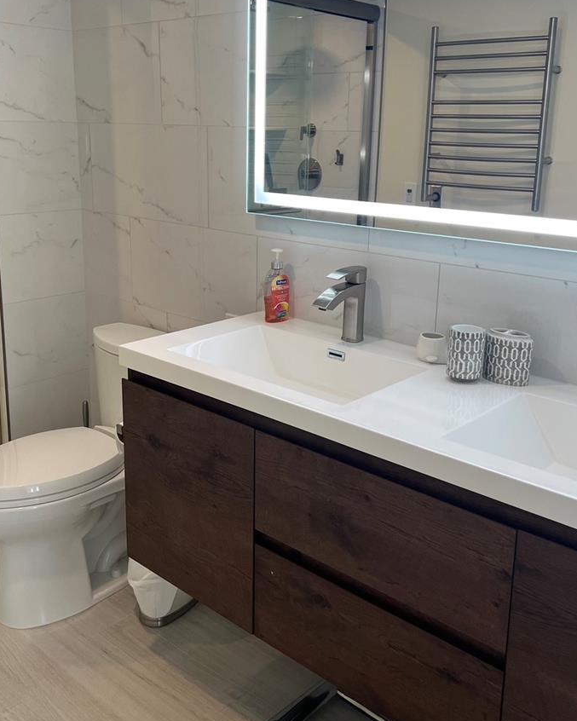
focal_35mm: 36
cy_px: 309
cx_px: 285
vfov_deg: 50.1
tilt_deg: -13.1
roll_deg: -0.7
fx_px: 768
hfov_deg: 41.2
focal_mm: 5.7
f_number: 1.5
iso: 64
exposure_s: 1/160
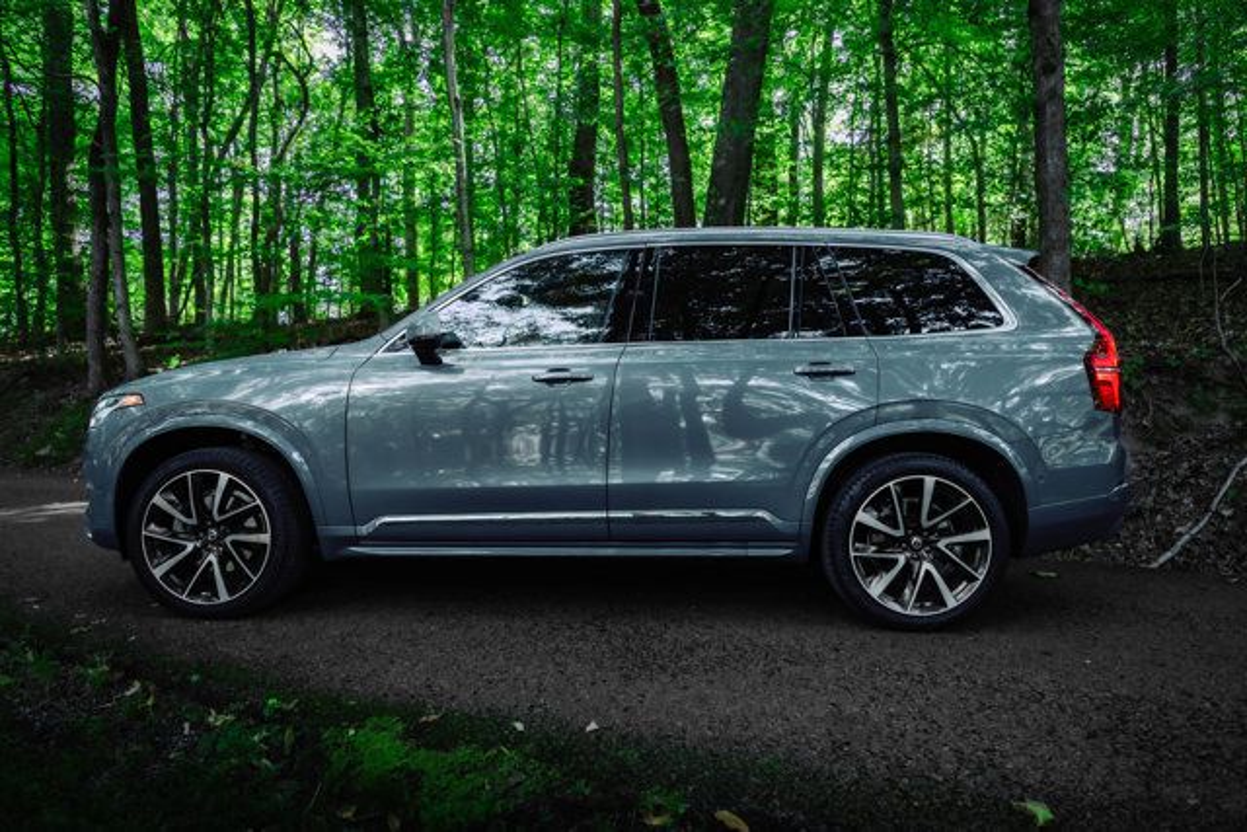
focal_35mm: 24
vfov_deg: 53.2
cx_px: 624
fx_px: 831
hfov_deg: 73.7
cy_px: 416
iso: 500
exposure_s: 1/200
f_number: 2.8
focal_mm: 24
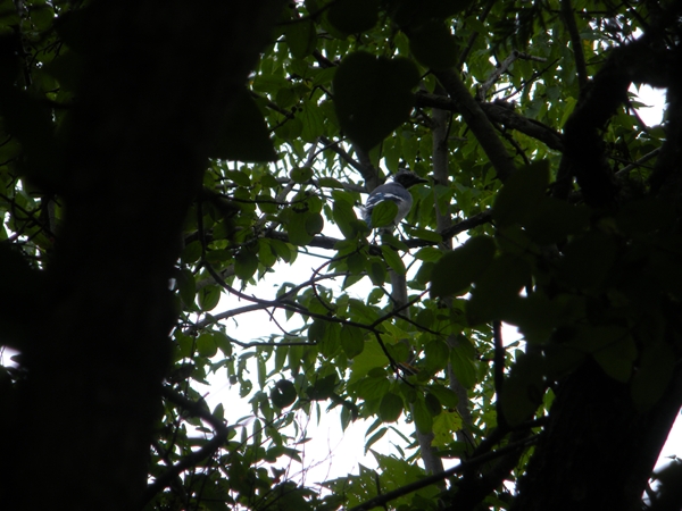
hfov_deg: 11.0
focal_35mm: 180
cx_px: 341
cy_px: 256
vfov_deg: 8.2
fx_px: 3546
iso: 64
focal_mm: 31.5
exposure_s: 1/290
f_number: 5.6
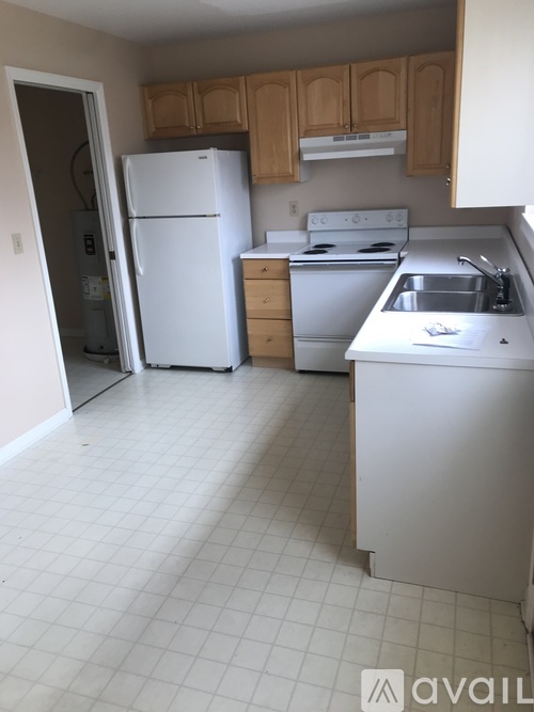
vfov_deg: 63.5
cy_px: 356
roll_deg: +4.2
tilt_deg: -20.3
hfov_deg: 49.7
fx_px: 576
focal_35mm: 28
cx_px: 267
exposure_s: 1/60
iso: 25
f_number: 1.8
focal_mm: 3.99
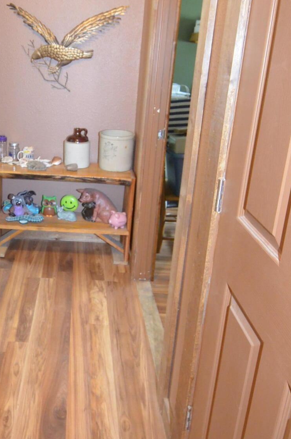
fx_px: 390
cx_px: 41
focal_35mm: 32
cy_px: 139
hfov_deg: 38.7
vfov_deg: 57.2
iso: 2800
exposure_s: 1/30
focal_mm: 12
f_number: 4
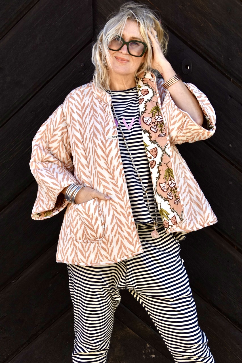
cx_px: 121
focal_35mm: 72
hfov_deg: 18.9
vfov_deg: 28.1
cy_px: 182
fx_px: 726
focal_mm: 48
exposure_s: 1/500
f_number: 8
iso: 560
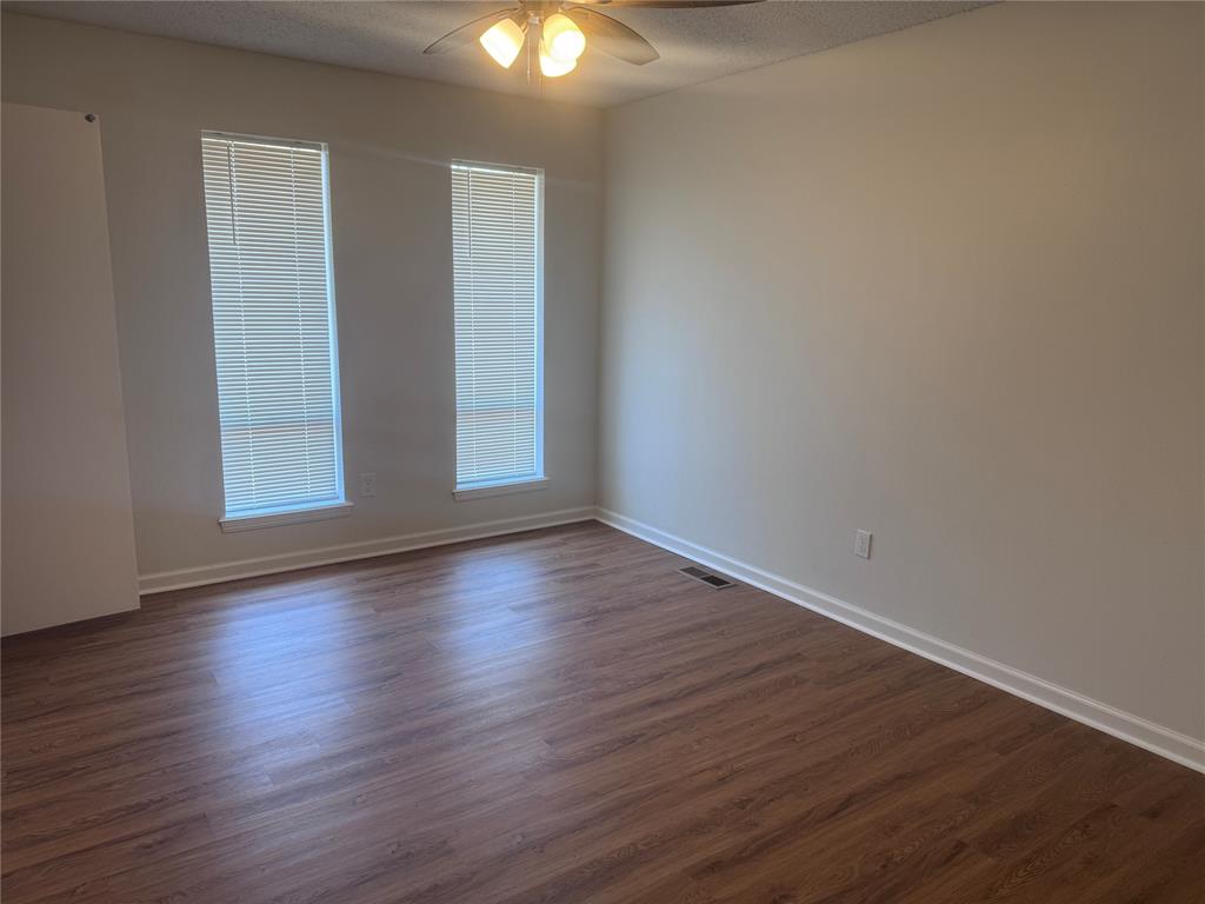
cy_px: 452
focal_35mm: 24
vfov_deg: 56.8
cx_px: 602
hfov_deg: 71.6
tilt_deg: -12.0
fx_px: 835
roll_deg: -1.5
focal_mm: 6.76
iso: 100
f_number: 1.78
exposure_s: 1/120
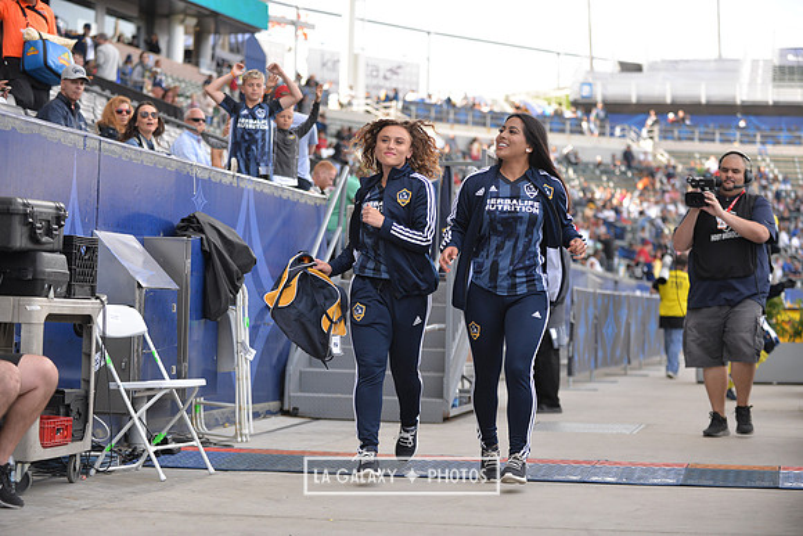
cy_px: 268
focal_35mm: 82
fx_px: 1829
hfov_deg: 24.8
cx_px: 402
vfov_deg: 16.7
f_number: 2.8
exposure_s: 1/1600
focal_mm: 82
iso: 640
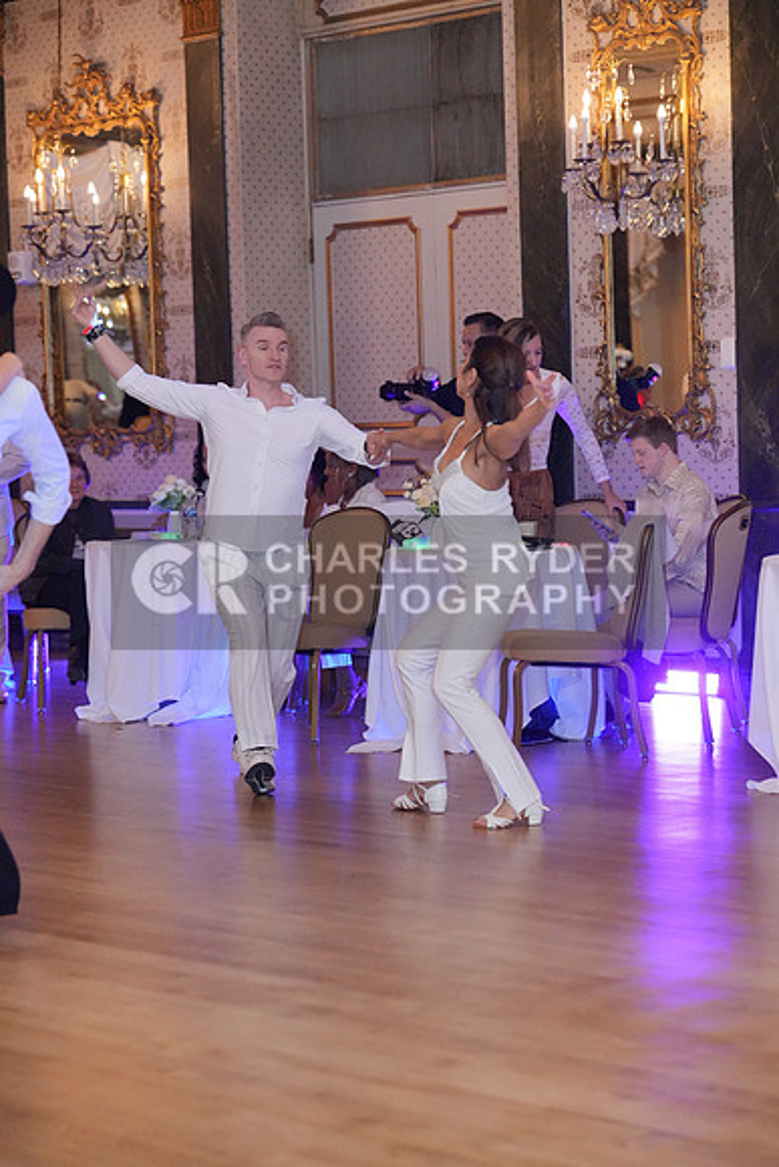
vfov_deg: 25.7
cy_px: 584
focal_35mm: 79
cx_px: 390
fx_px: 2562
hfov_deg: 17.3
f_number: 3.2
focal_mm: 79
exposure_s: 1/250
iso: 8000
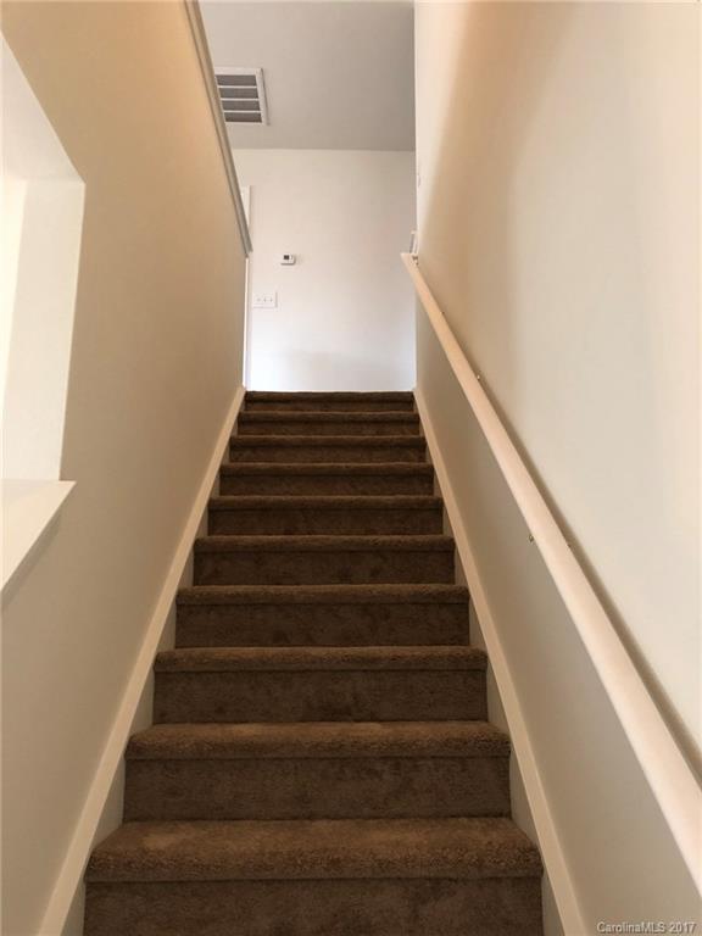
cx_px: 351
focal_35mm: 29
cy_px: 468
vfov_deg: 61.7
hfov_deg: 48.2
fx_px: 784
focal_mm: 3.99
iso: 250
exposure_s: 1/60
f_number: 1.8
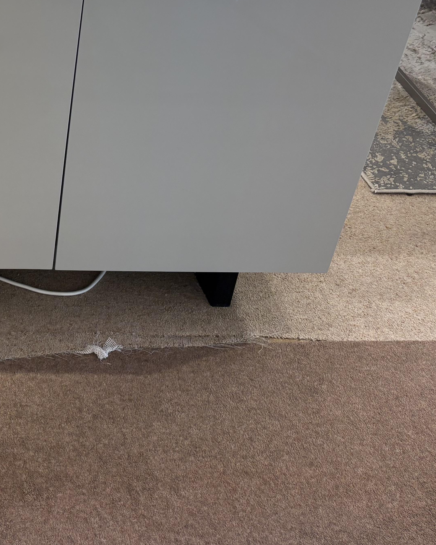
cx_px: -80
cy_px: 137
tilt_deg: -33.4
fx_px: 871
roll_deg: +0.1
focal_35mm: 54
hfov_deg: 25.4
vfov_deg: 34.0
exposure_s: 1/50
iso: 100
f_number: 1.6
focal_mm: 5.96
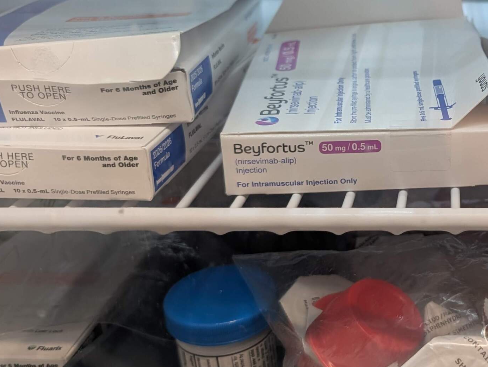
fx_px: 734
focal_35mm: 52
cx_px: 465
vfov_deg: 28.1
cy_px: 161
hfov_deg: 34.1
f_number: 1.68
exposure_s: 1/54
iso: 197
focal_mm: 6.9
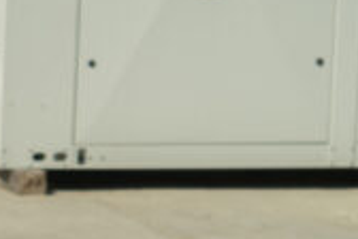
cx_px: -693
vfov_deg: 7.3
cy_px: 136
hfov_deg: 9.0
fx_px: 1879
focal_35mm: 189
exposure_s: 1/500
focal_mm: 31
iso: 100
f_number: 5
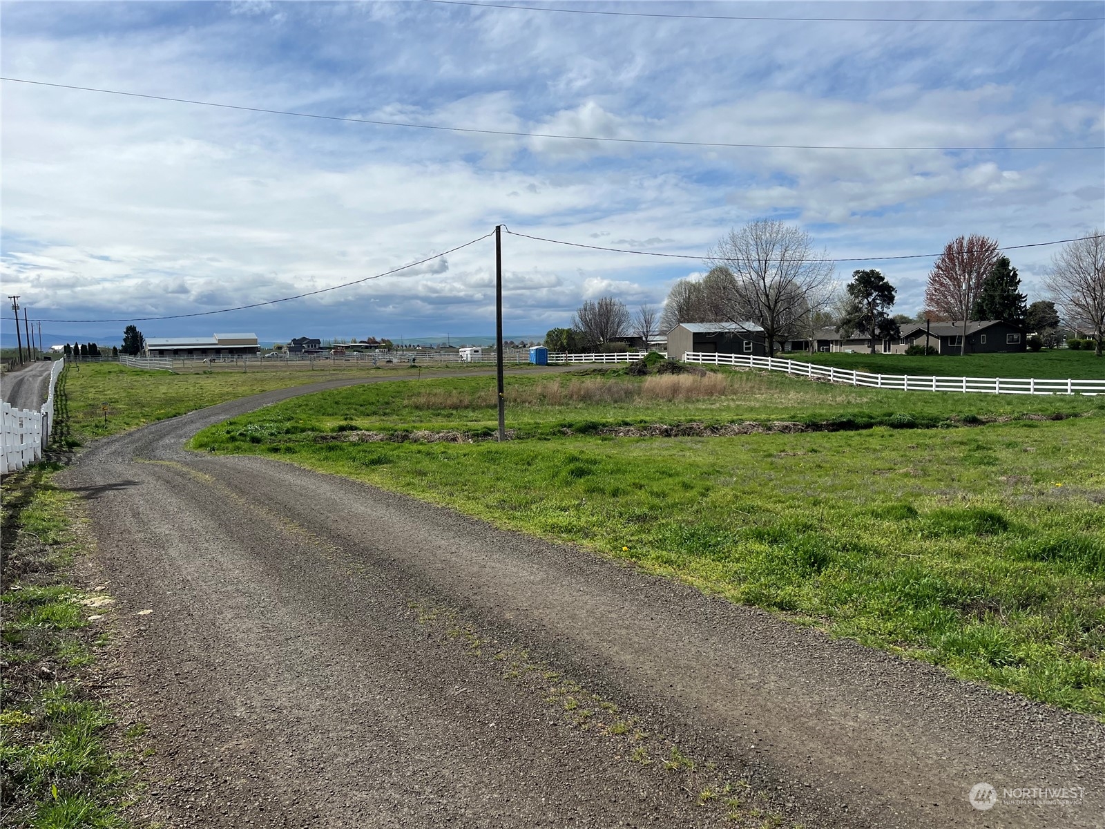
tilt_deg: -4.6
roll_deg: +1.3
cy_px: 414
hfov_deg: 67.3
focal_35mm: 26
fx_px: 830
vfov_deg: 53.1
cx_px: 552
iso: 50
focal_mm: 5.1
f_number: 1.6
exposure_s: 1/7353
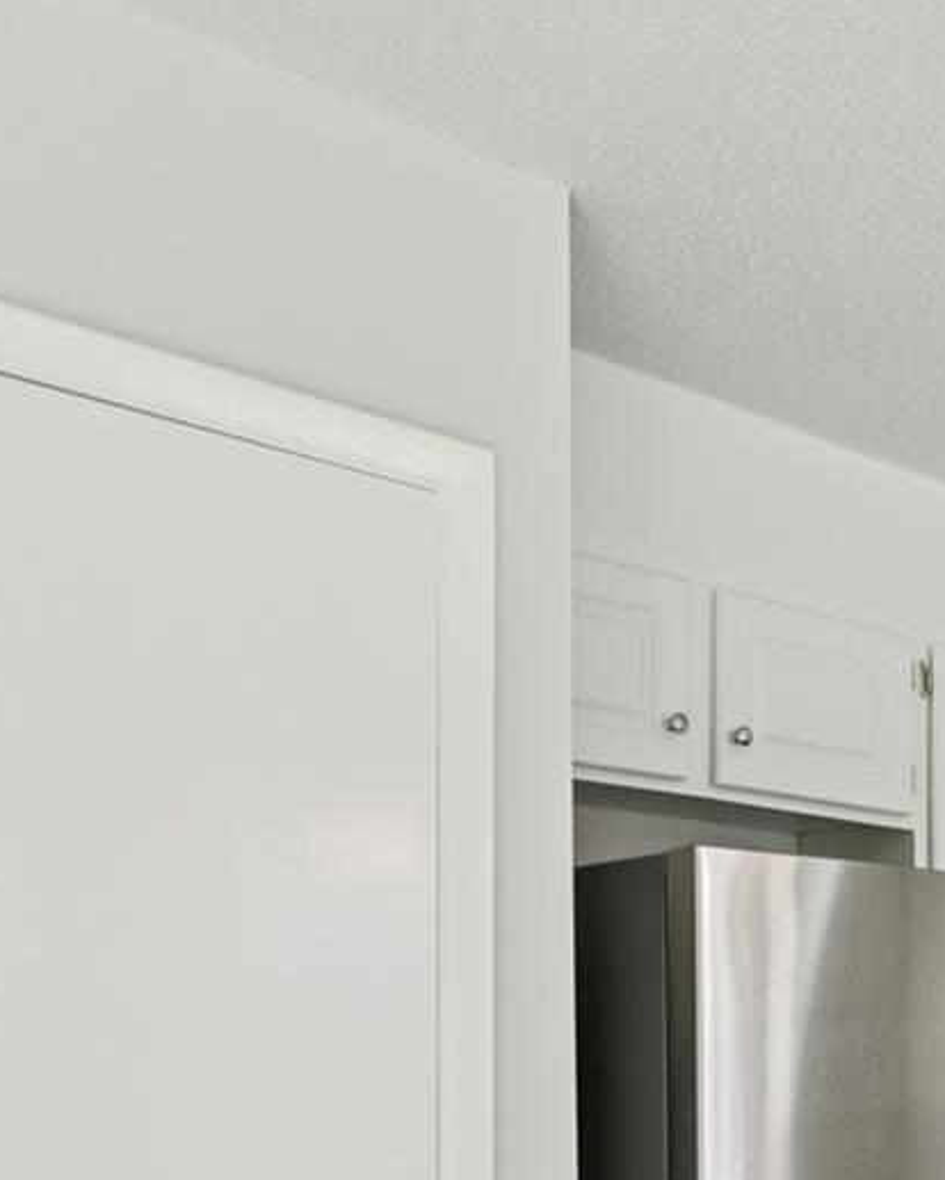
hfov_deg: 25.9
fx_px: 1817
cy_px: 1117
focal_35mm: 52
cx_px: 1155
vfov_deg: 33.6
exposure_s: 1/15
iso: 160
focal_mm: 14
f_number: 8
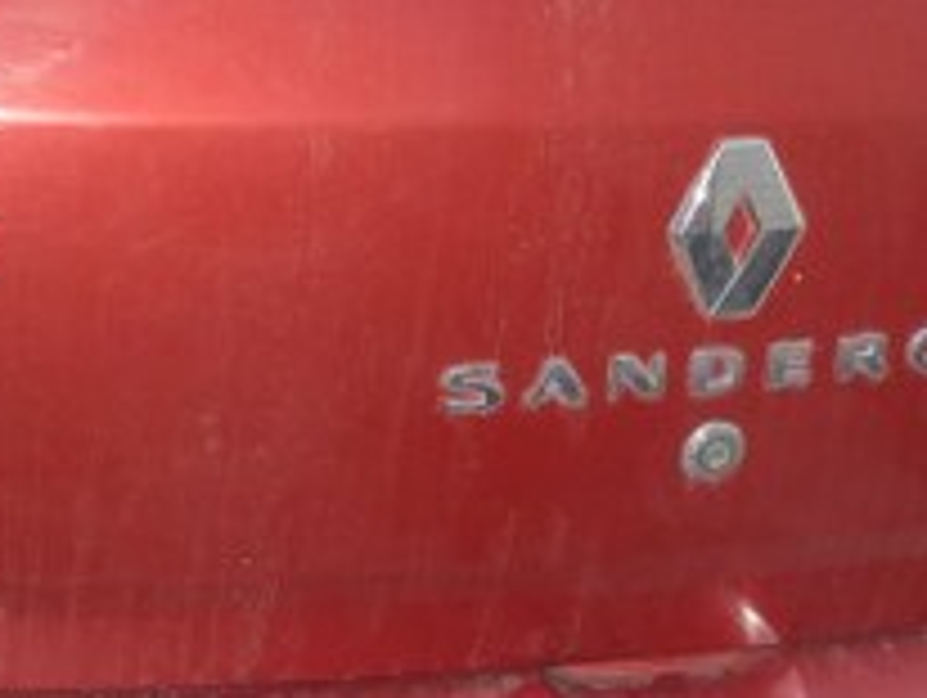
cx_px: 436
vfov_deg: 15.2
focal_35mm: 97
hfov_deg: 20.2
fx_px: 2601
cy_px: 122
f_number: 2.8
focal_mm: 4.5
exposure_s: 1/60
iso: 125
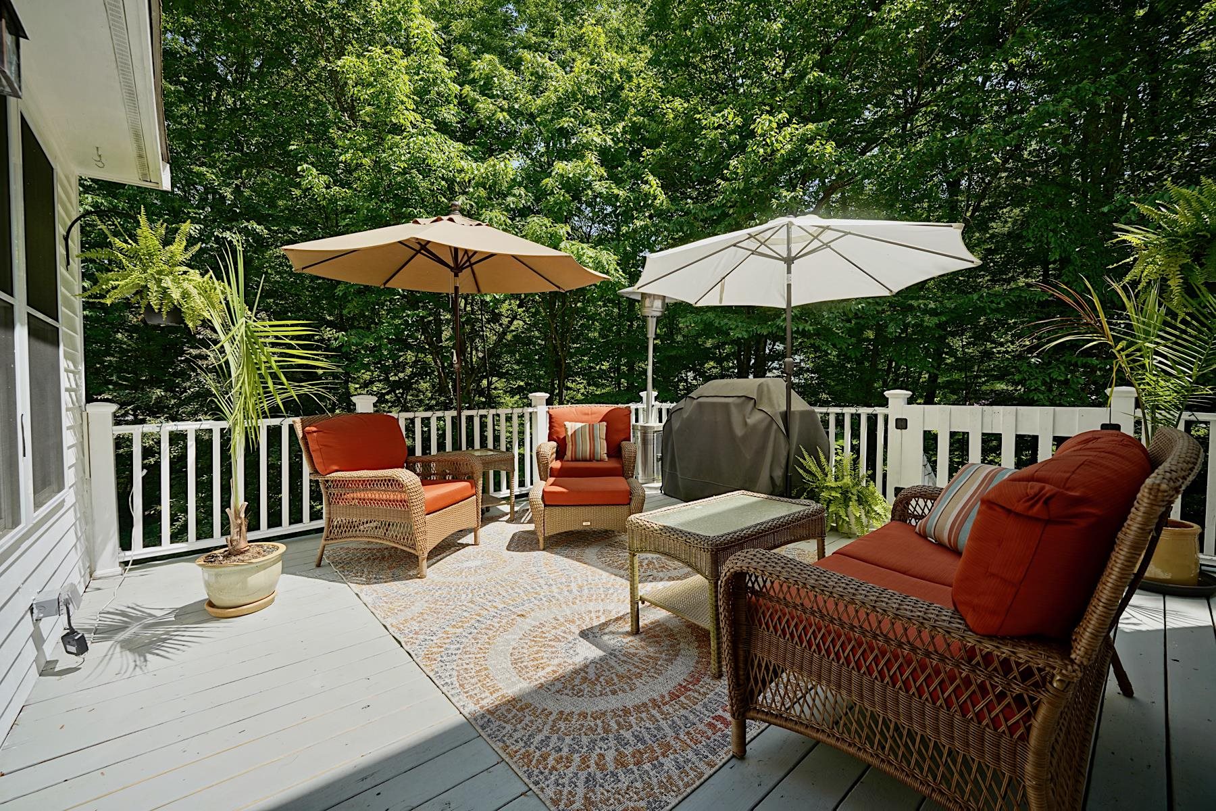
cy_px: 406
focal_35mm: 14
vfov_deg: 81.2
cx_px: 608
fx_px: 473
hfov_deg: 104.3
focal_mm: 14
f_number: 6.3
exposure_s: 1/160
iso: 100
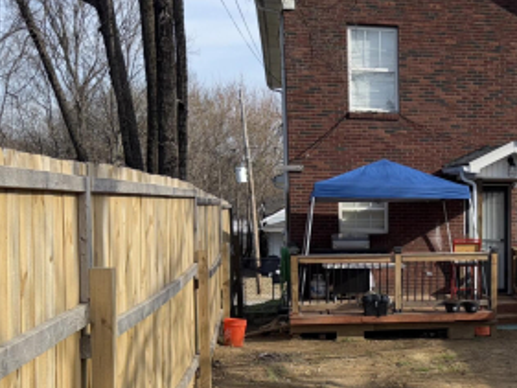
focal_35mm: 57
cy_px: 294
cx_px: 496
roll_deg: +0.3
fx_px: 852
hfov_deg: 31.6
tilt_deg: -7.0
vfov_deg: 25.4
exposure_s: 1/2611
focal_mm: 6.76
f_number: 1.78
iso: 64
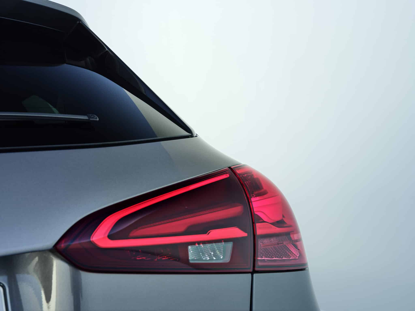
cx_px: 208
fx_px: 563
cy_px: 156
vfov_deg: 30.9
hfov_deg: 40.4
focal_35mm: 47
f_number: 14
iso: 200
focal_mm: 59.8
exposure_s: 1/30
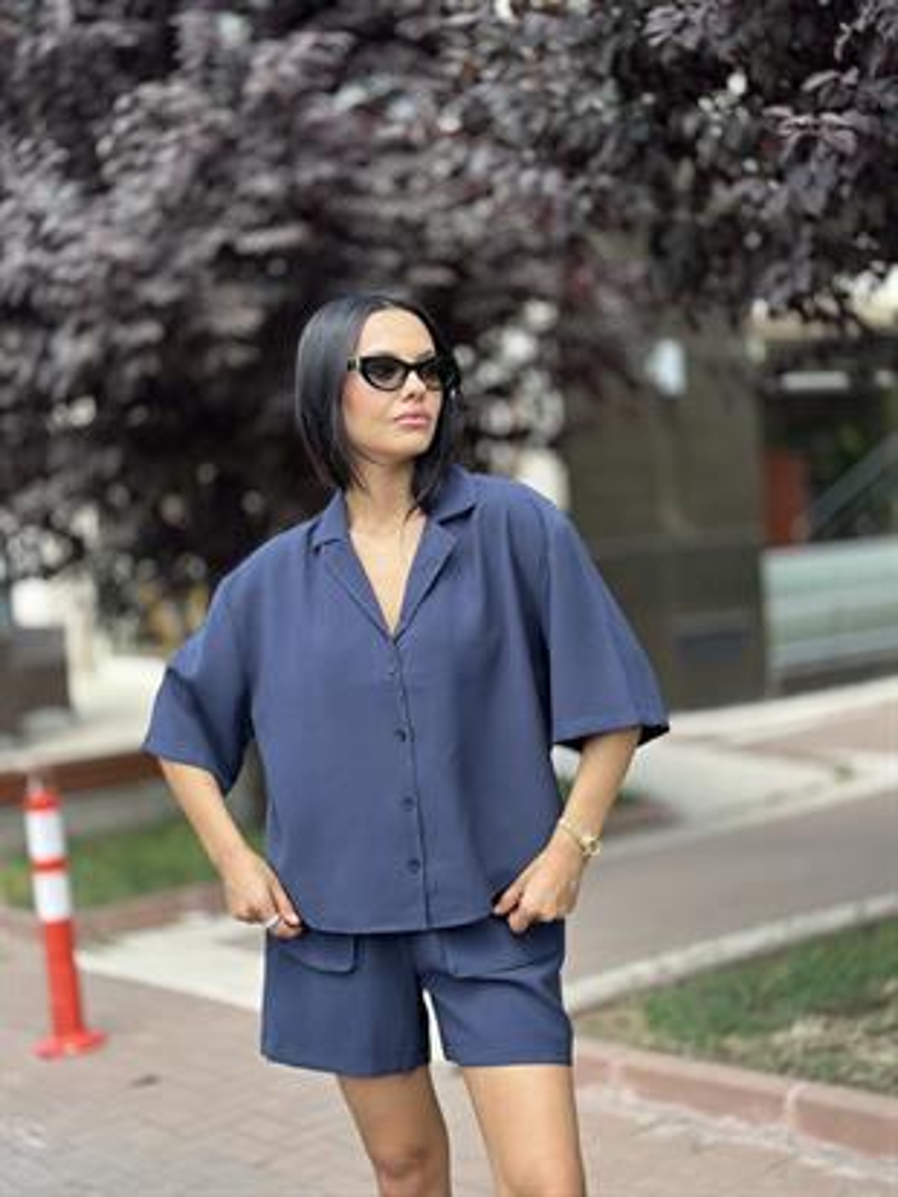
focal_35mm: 48
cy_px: 598
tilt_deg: -4.0
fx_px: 1659
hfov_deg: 30.3
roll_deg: +4.4
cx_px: 449
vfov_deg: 39.6
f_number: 1.78
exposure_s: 1/1120
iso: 80
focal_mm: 6.86
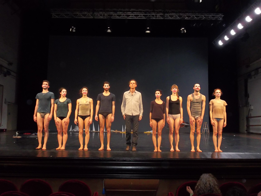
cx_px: 130
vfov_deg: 38.7
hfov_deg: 50.1
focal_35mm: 37
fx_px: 279
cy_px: 98
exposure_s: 1/40
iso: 320
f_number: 4
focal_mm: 6.6
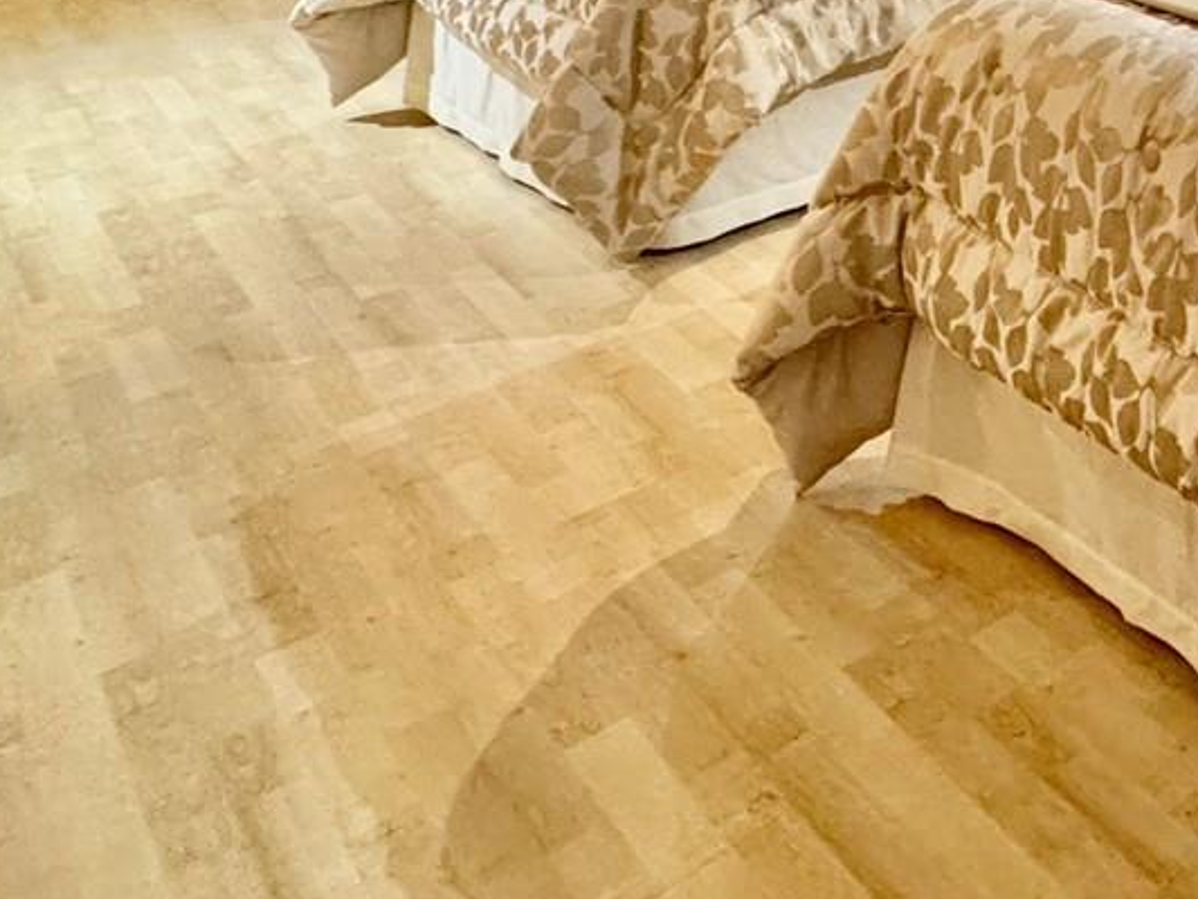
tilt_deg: -0.8
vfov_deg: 26.0
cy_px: -429
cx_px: 1553
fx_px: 1454
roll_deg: -0.8
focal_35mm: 42
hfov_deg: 33.2
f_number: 2.2
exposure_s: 1/60
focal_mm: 2.22
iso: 400
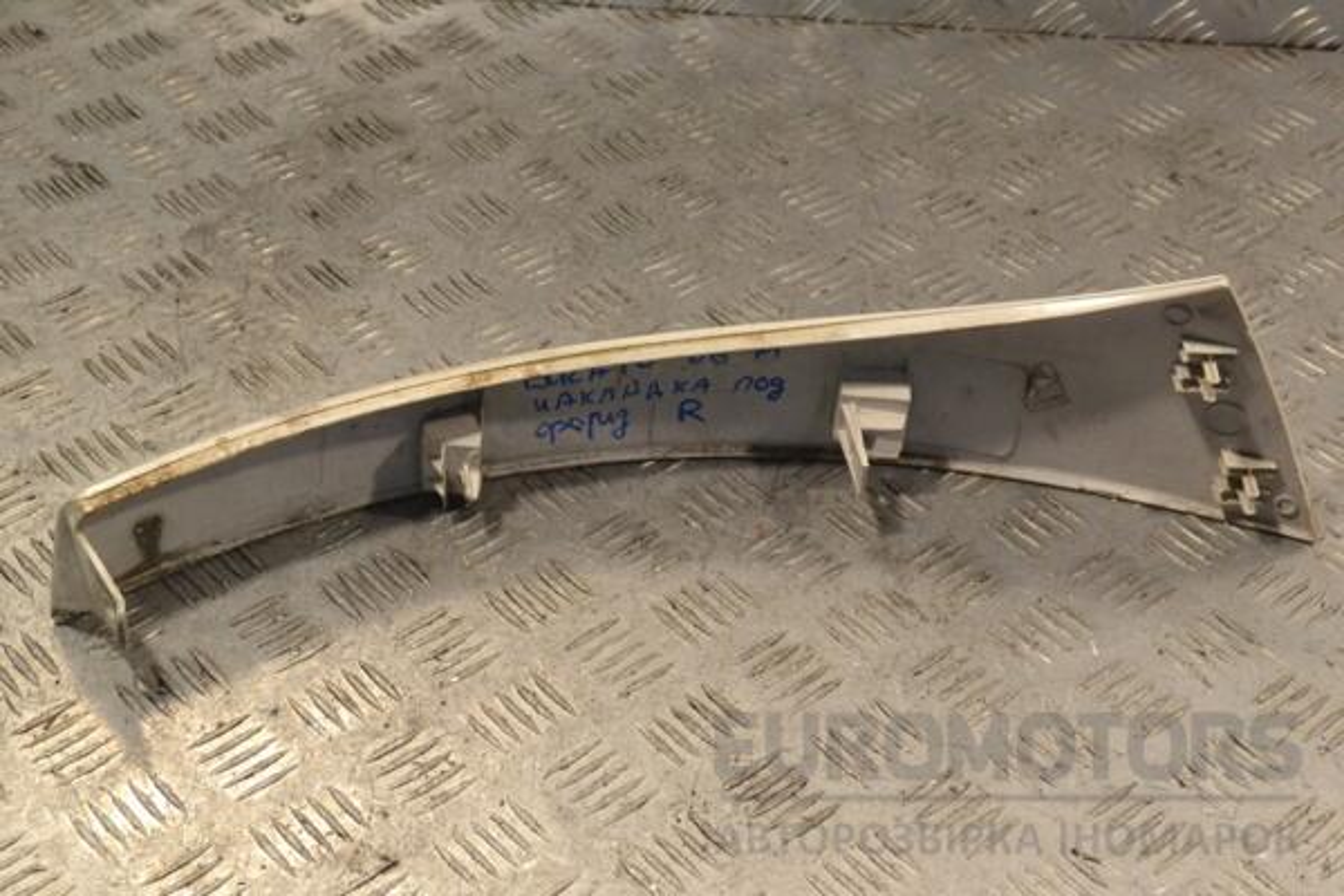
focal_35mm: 63
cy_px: 448
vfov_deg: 21.6
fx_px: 2352
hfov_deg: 31.9
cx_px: 672
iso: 3200
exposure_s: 1/400
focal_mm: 42
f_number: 10
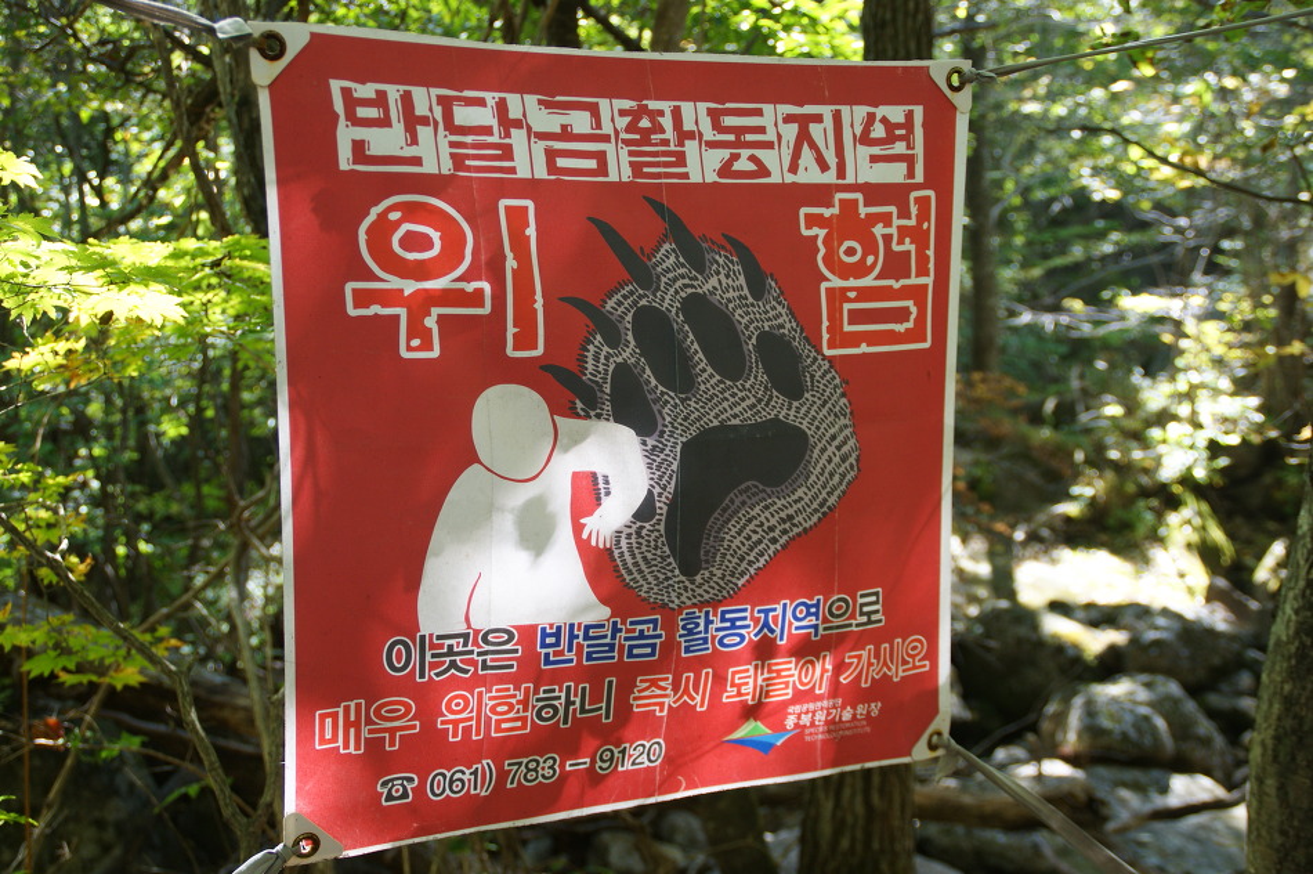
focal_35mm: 52
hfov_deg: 37.9
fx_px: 1913
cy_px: 437
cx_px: 656
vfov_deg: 25.7
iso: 100
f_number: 4.5
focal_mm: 35
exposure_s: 1/60
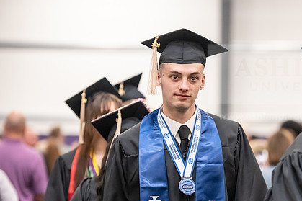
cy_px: 131
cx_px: 186
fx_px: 1627
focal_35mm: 194
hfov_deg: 10.6
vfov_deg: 7.1
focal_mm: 140
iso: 3200
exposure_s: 1/200
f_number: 3.2
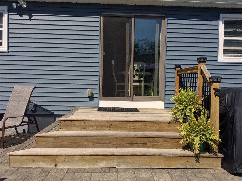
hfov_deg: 56.9
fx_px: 223
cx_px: 121
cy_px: 90
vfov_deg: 44.0
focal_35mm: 32
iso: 32
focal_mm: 3.3
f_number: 2.4
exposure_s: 1/1845
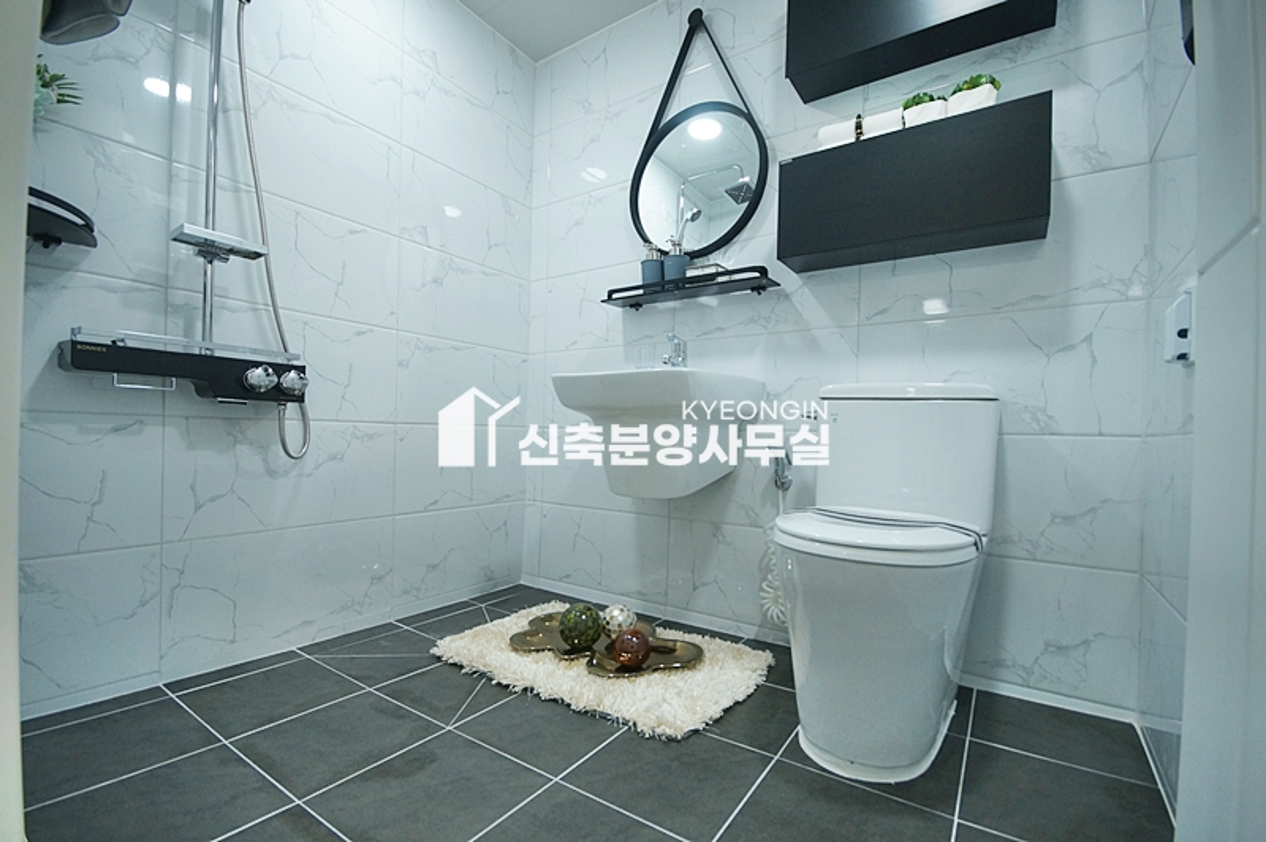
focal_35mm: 15
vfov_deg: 77.2
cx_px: 633
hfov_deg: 100.4
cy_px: 421
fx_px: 527
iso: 800
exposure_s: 1/50
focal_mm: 10
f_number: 5.6
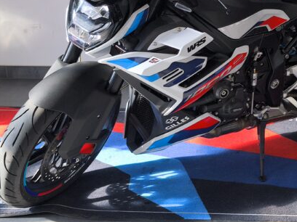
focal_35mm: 64
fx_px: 549
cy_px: 36
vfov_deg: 22.5
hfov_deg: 29.8
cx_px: 219
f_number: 1.6
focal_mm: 6.57
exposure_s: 1/242
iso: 50
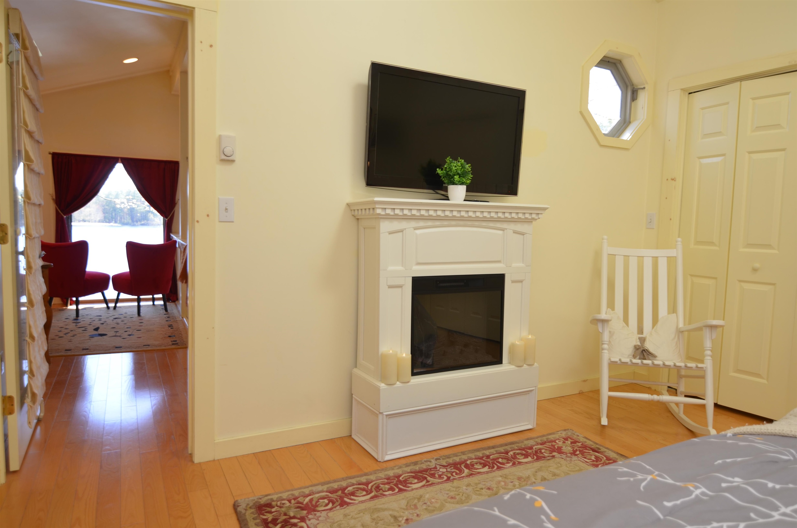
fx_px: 497
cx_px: 398
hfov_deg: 77.4
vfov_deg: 55.9
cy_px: 264
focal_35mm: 22
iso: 200
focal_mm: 15
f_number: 4.5
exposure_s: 1/80
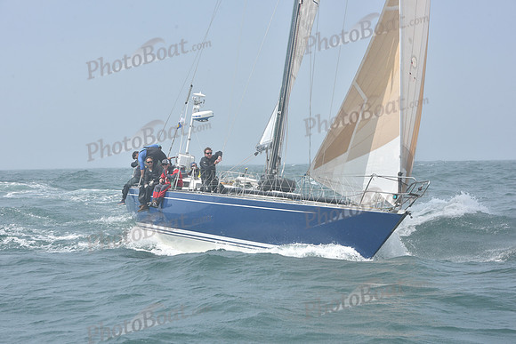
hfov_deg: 20.8
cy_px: 172
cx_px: 258
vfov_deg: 14.0
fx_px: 1405
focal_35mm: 98
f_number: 10
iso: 320
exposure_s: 1/800
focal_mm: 98
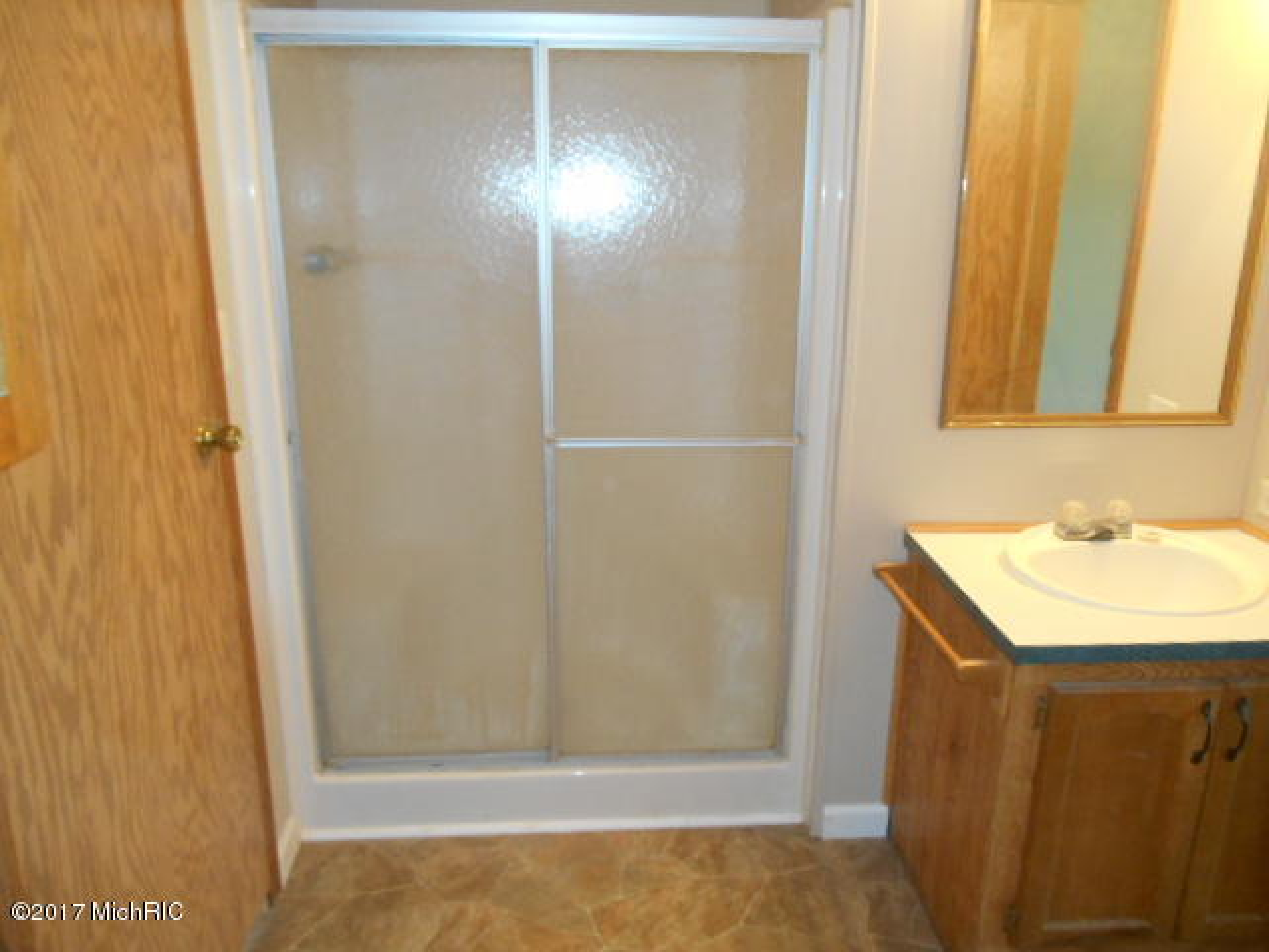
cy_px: 476
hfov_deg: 67.3
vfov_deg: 53.1
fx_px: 953
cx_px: 634
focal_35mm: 26
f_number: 3.4
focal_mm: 4.7
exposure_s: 1/15
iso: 400
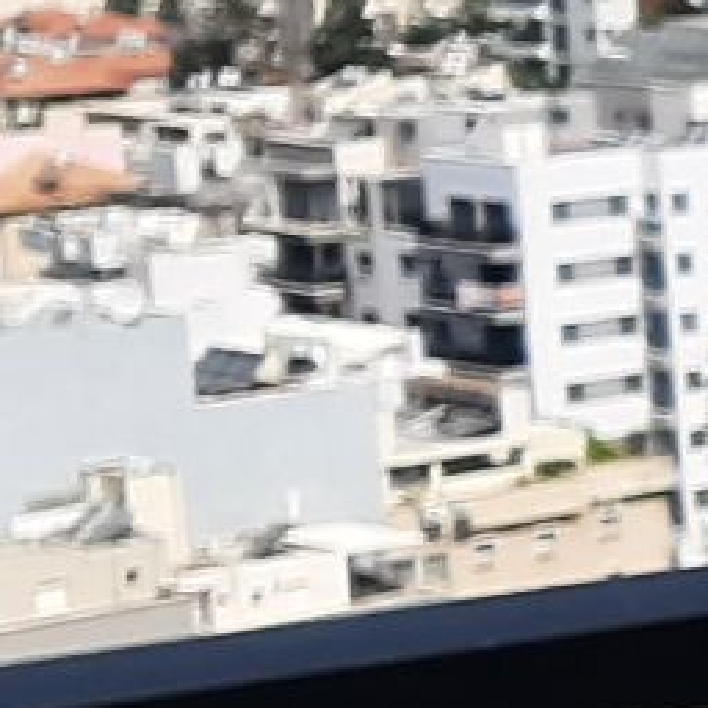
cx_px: 2257
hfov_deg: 7.9
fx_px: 4258
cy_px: 545
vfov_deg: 9.5
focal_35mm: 184
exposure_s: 1/3077
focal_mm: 3.93
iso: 40
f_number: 1.7
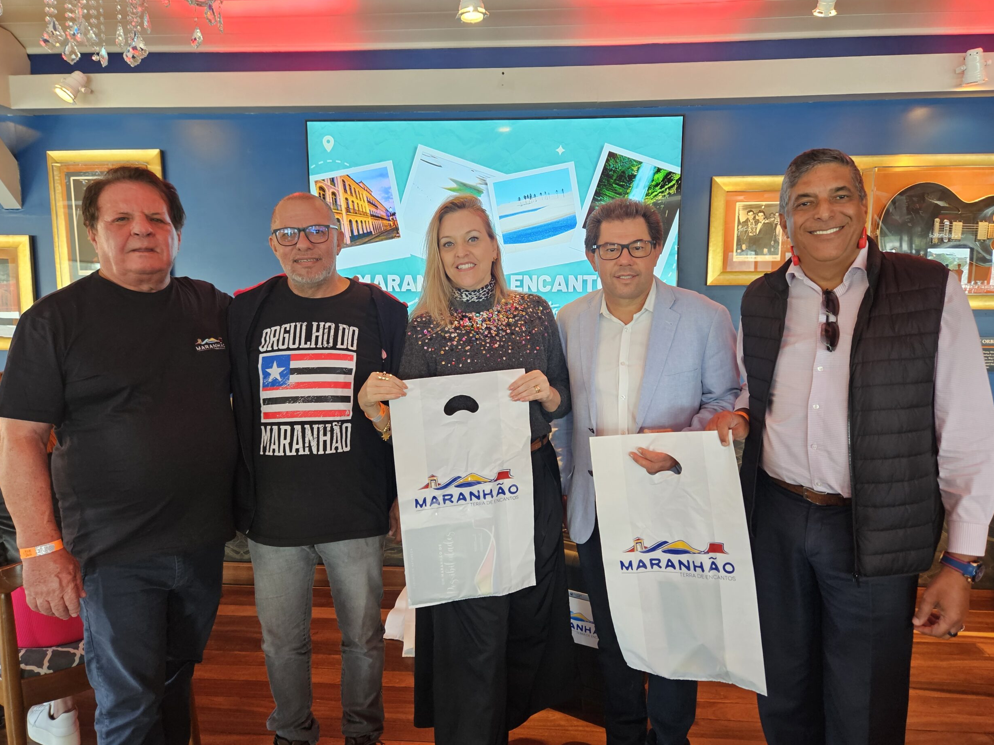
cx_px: 489
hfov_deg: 71.6
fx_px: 689
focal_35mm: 24
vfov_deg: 56.8
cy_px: 365
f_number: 1.8
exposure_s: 1/120
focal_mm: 5.4
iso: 320
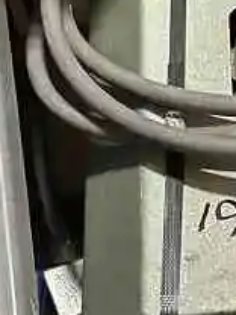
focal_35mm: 125
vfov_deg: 15.7
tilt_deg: -66.8
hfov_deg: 11.4
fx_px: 1136
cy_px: 241
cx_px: 354
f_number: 1.6
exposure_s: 1/11
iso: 500
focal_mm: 4.2
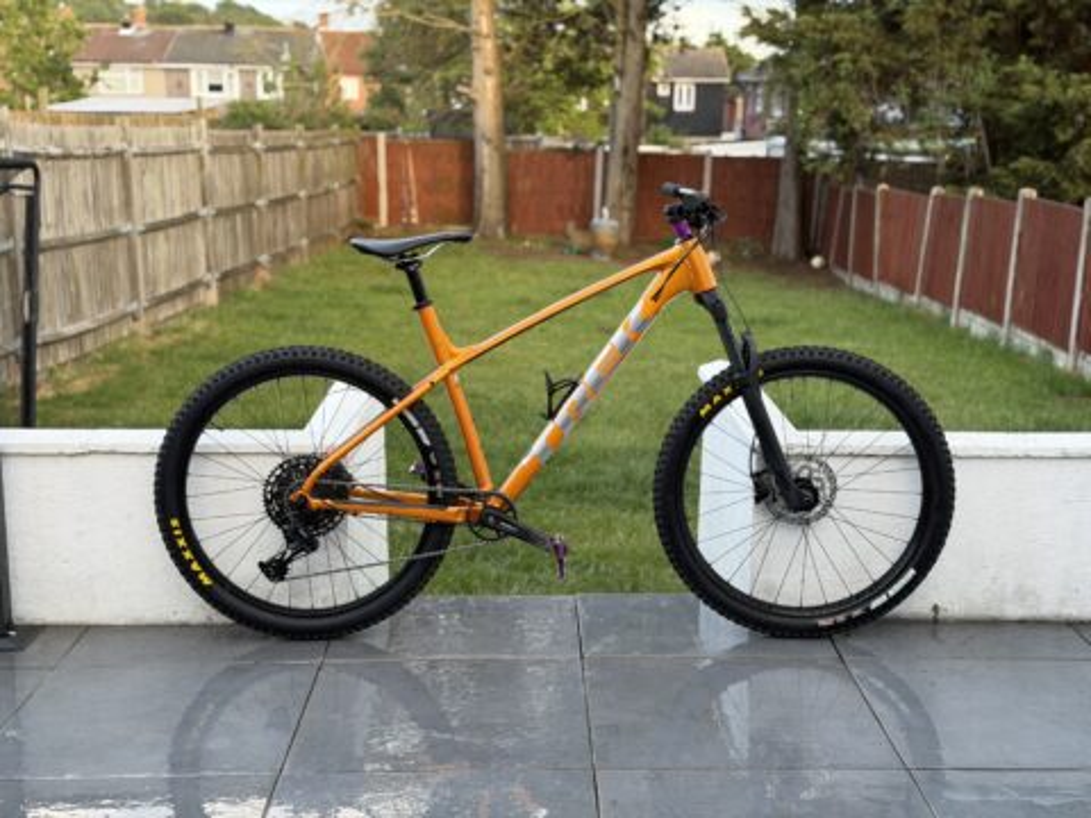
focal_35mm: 48
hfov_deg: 39.7
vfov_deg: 30.3
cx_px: 546
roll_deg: -0.2
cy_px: 409
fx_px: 1513
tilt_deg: -13.5
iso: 64
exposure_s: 1/177
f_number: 1.78
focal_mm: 6.76
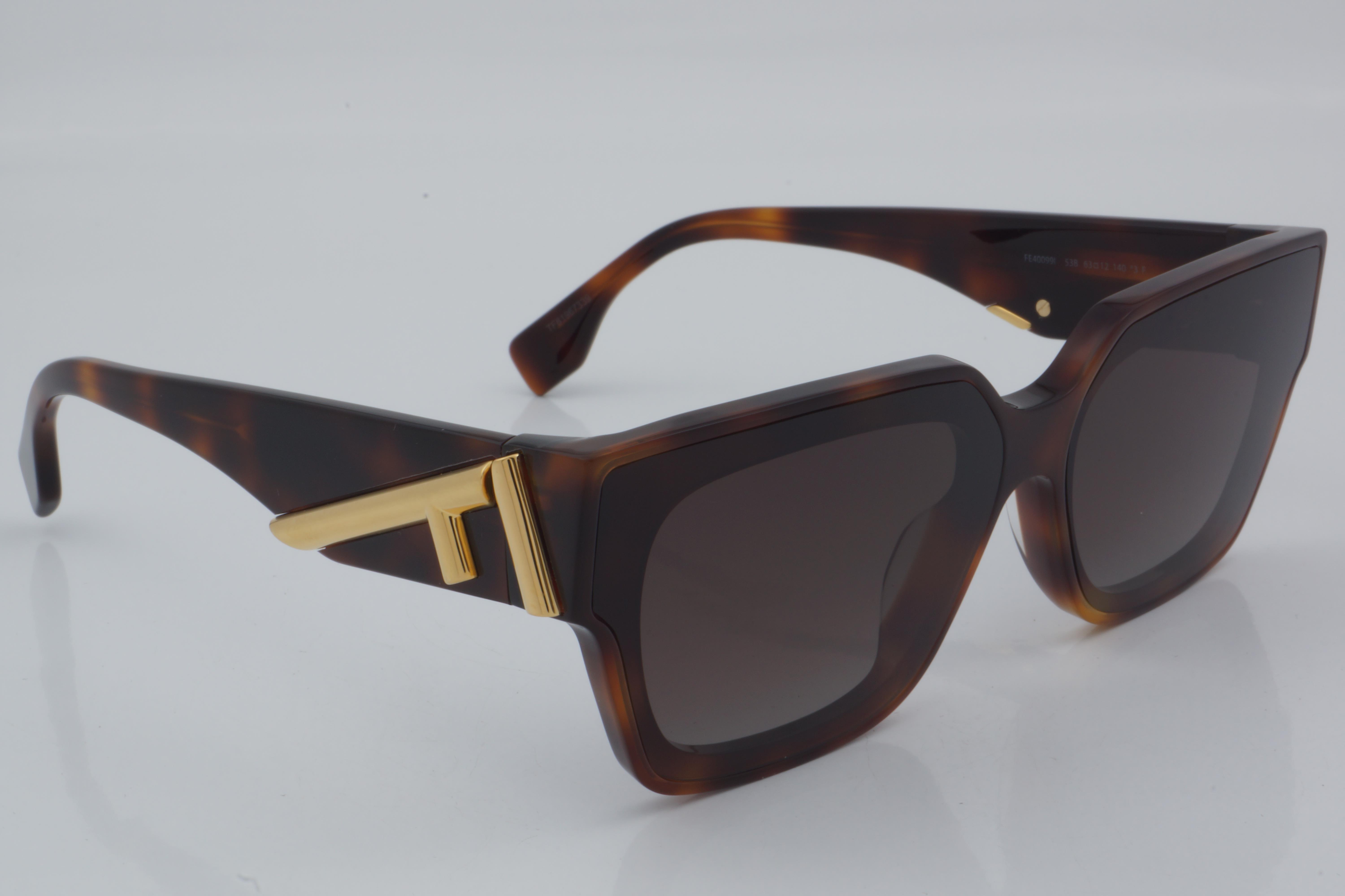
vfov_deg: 18.2
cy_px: 448
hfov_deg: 27.0
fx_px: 2802
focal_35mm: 75
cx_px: 672
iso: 100
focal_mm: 50
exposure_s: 1/4
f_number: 32
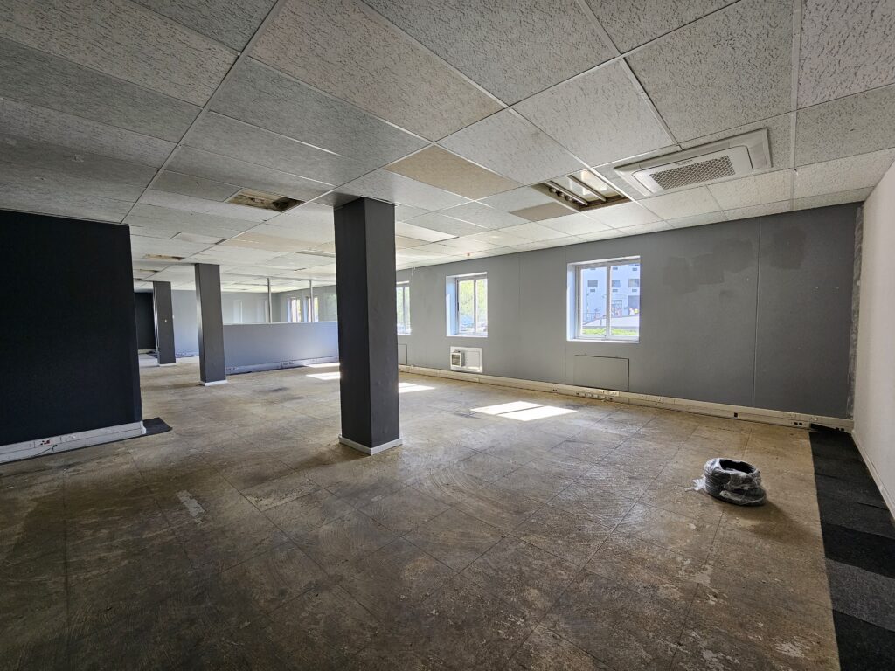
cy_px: 336
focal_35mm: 13
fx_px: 336
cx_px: 448
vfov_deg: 89.9
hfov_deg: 106.2
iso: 100
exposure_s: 1/50
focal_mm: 2.2
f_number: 2.2
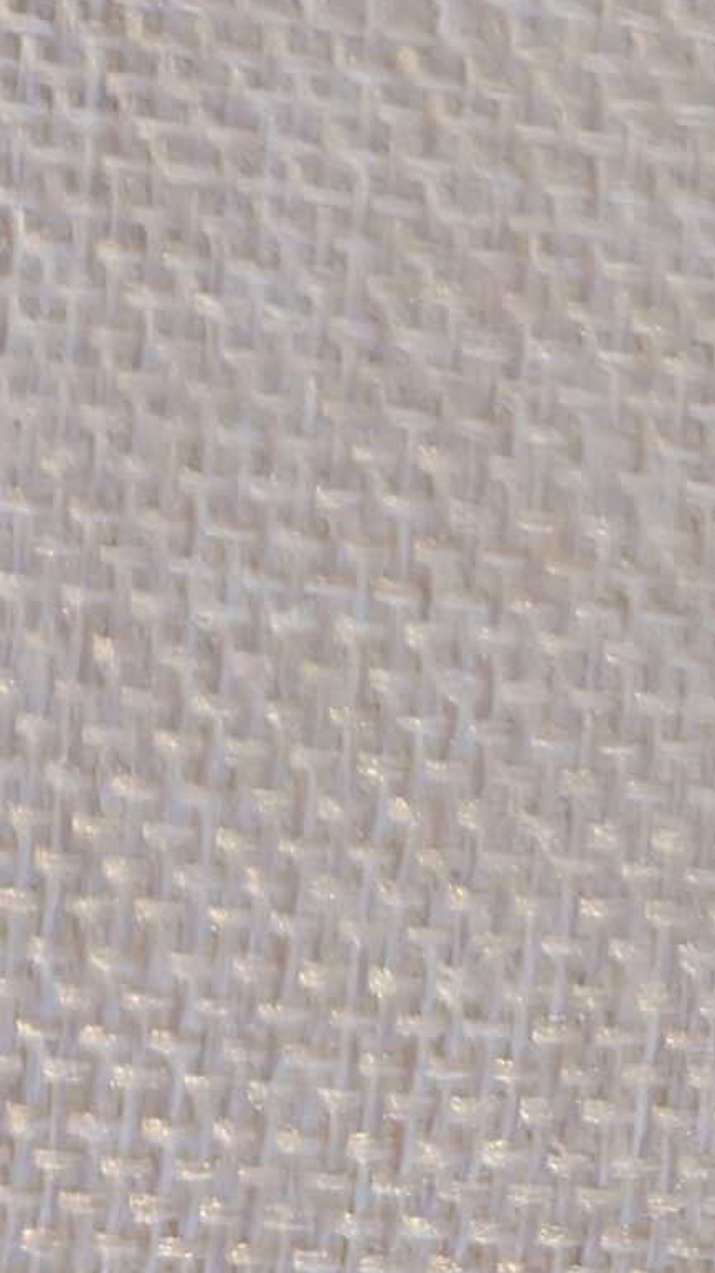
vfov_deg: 20.0
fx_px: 2936
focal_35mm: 87
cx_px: -456
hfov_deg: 12.9
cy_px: -799
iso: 827
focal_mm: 6.81
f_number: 1.85
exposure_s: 1/120
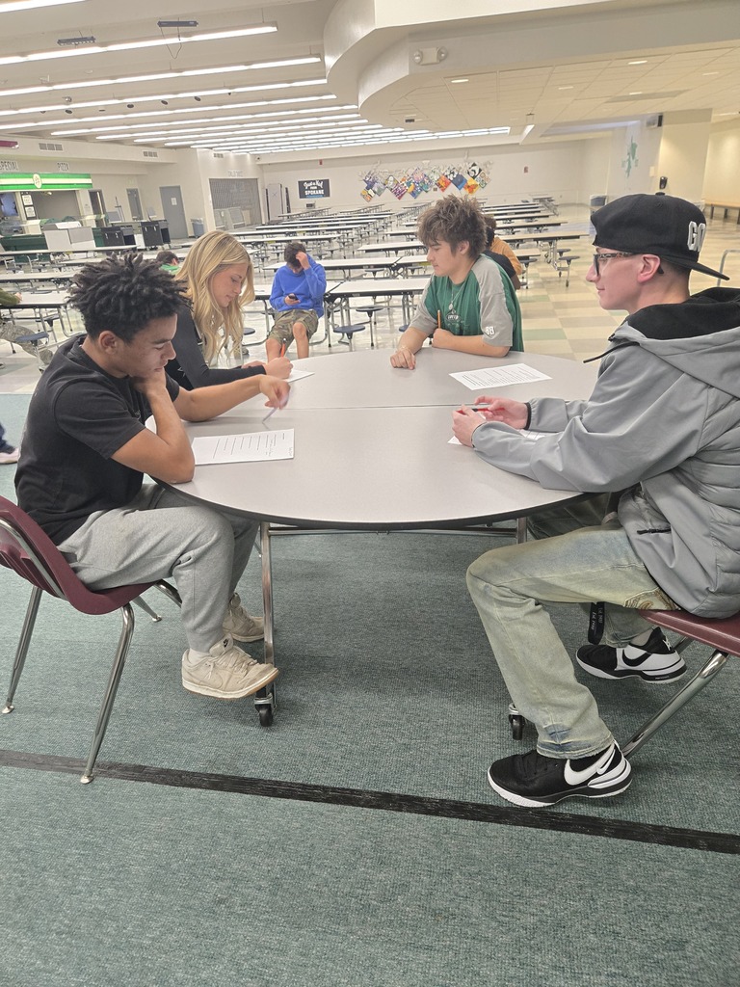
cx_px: 370
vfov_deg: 73.9
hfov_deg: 58.9
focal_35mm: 23
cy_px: 494
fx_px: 656
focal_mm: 5.4
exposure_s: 1/120
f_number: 1.8
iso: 500
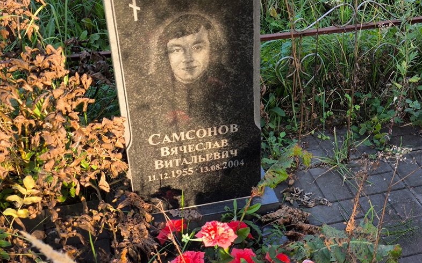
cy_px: 141
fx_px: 621
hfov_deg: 37.5
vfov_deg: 23.9
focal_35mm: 54
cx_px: 214
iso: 64
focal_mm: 4.71
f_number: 1.7
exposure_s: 1/120
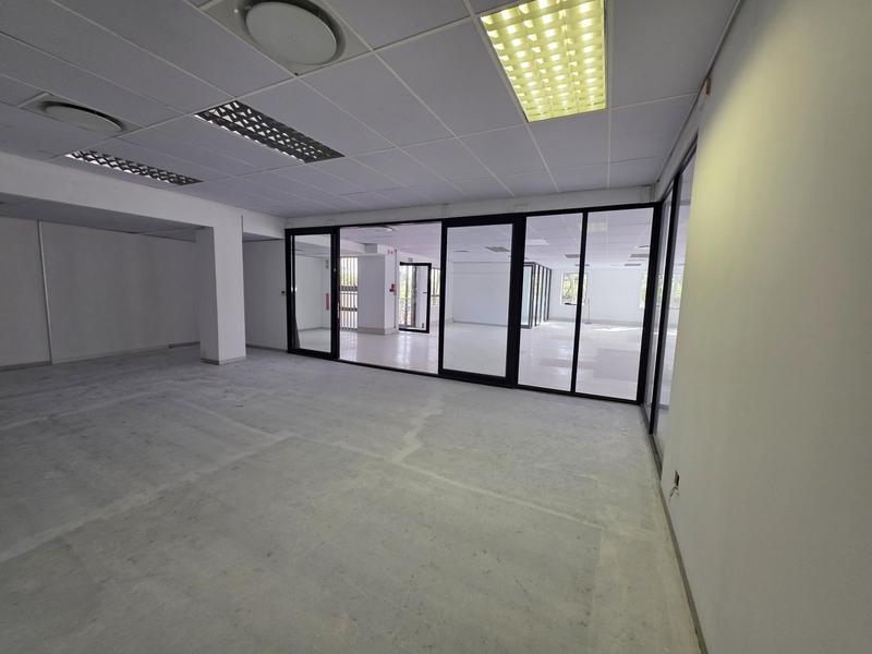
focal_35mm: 13
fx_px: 327
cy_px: 327
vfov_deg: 89.9
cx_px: 436
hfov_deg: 106.2
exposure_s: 1/100
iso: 80
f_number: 1.9
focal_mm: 2.2
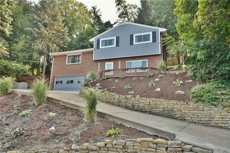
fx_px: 172
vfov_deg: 47.9
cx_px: 115
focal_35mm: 27
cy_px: 76
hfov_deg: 67.4
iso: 640
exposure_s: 1/160
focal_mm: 18
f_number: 7.1
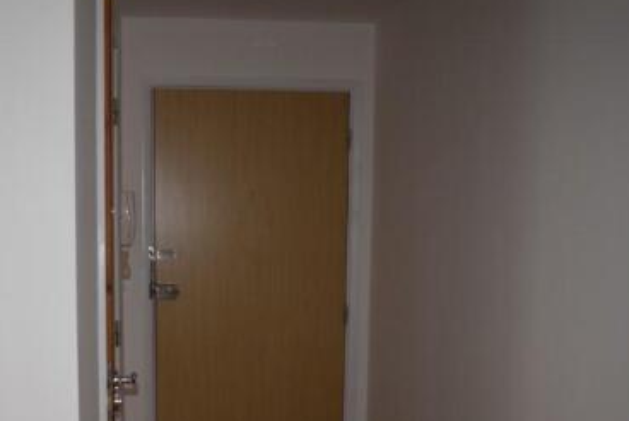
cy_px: 352
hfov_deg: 40.7
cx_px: 229
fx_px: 839
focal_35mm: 48
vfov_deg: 27.4
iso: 800
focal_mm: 18
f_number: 3.5
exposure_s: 1/60
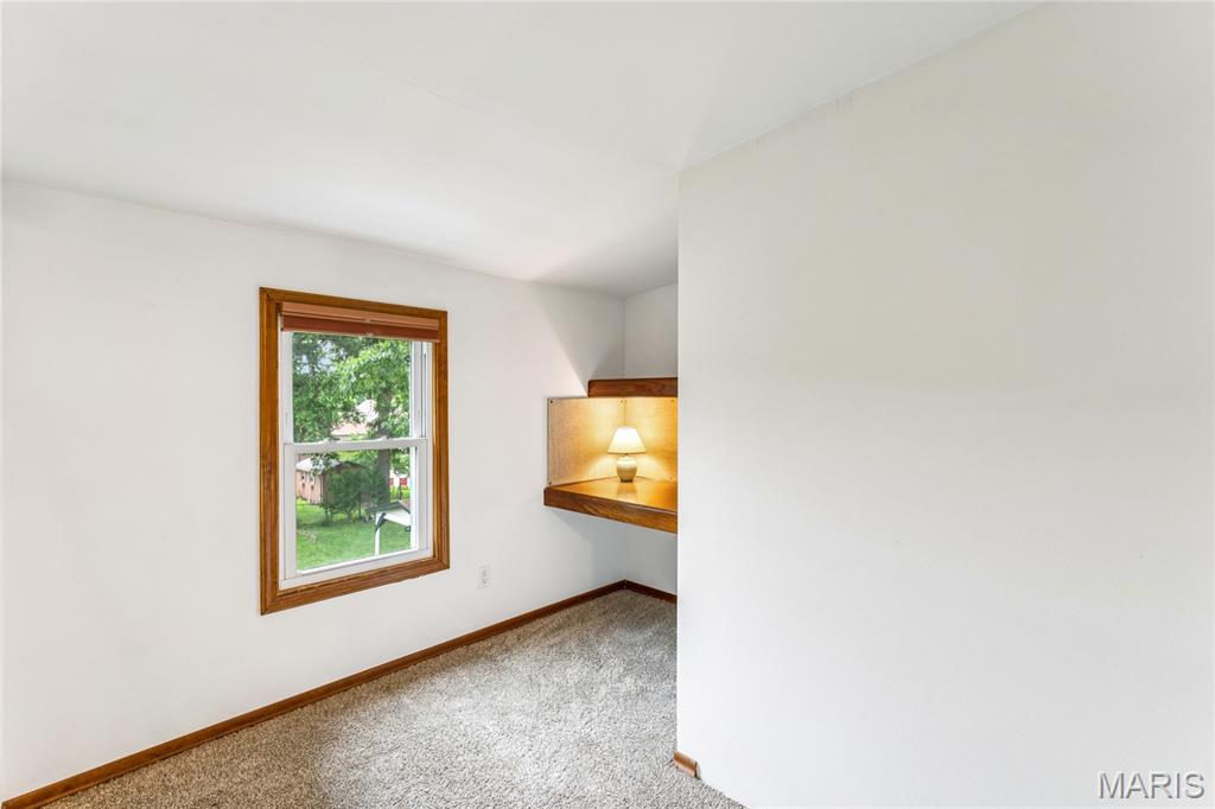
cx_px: 608
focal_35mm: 16
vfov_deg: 73.0
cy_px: 404
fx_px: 547
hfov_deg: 96.0
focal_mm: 16.2
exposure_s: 1/1.67
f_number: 13
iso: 200
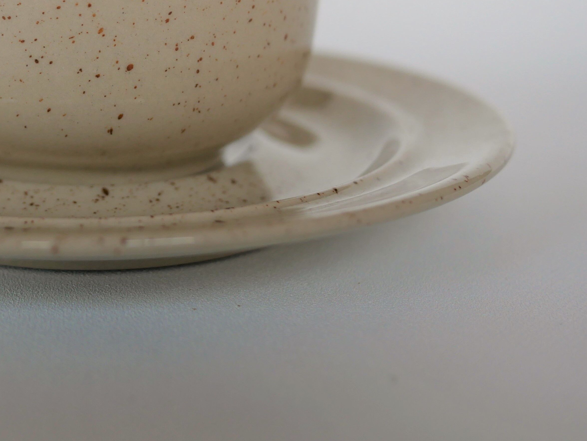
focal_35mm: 78
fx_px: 1323
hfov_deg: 24.5
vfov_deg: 18.6
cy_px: 40
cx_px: 98
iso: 200
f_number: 2.5
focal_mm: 20
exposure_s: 1/250
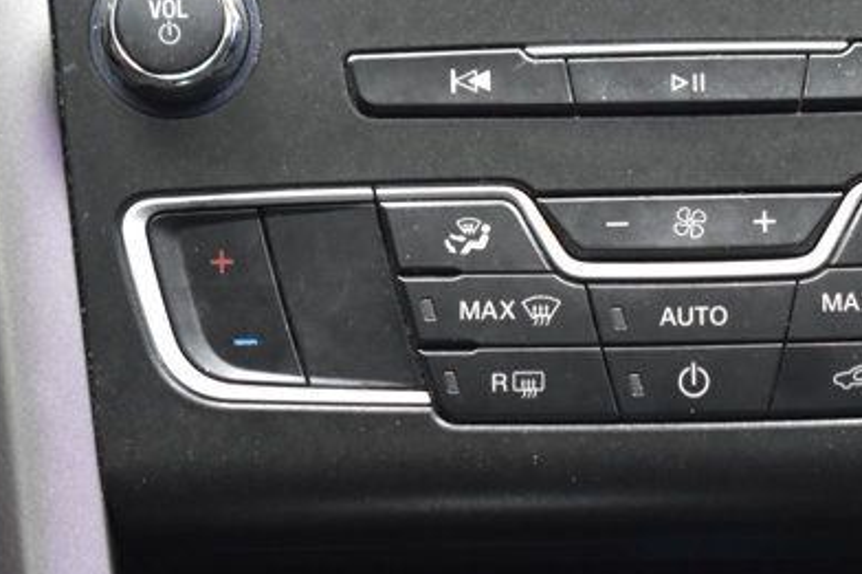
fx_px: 4691
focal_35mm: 196
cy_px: 374
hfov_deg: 10.5
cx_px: 706
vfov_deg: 7.0
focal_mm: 50
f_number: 6.3
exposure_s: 1/15
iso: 1600
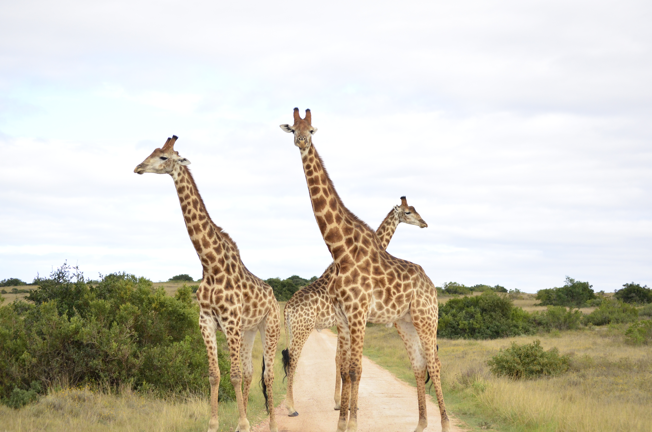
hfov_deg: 24.7
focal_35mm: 82
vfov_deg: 16.5
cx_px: 326
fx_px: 1491
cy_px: 216
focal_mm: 55
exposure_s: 1/3200
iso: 1600
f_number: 5.6
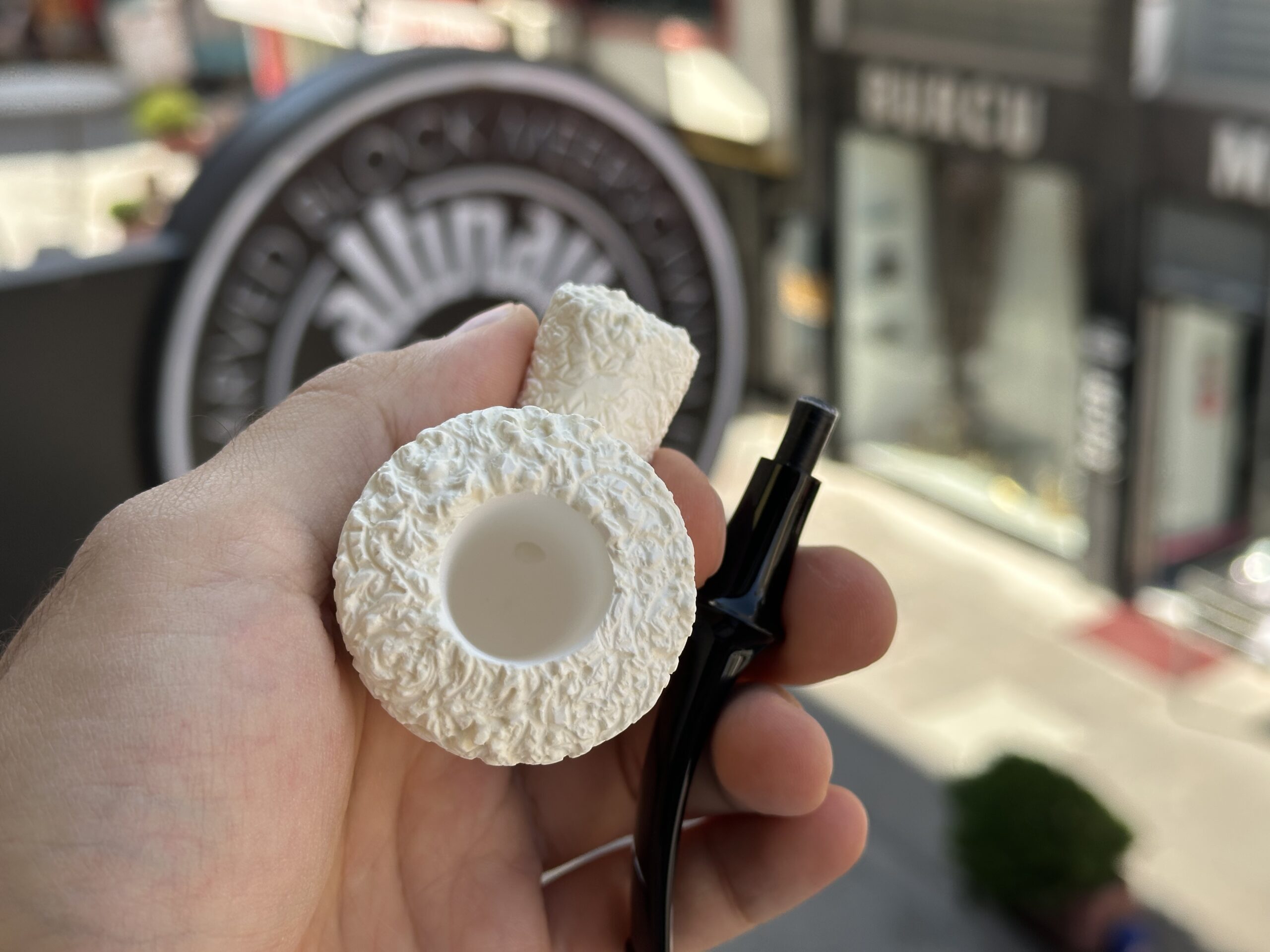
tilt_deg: -19.7
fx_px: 1761
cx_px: 635
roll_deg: +3.4
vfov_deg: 30.3
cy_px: 476
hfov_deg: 39.7
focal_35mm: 48
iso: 64
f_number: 1.78
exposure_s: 1/919
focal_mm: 6.86
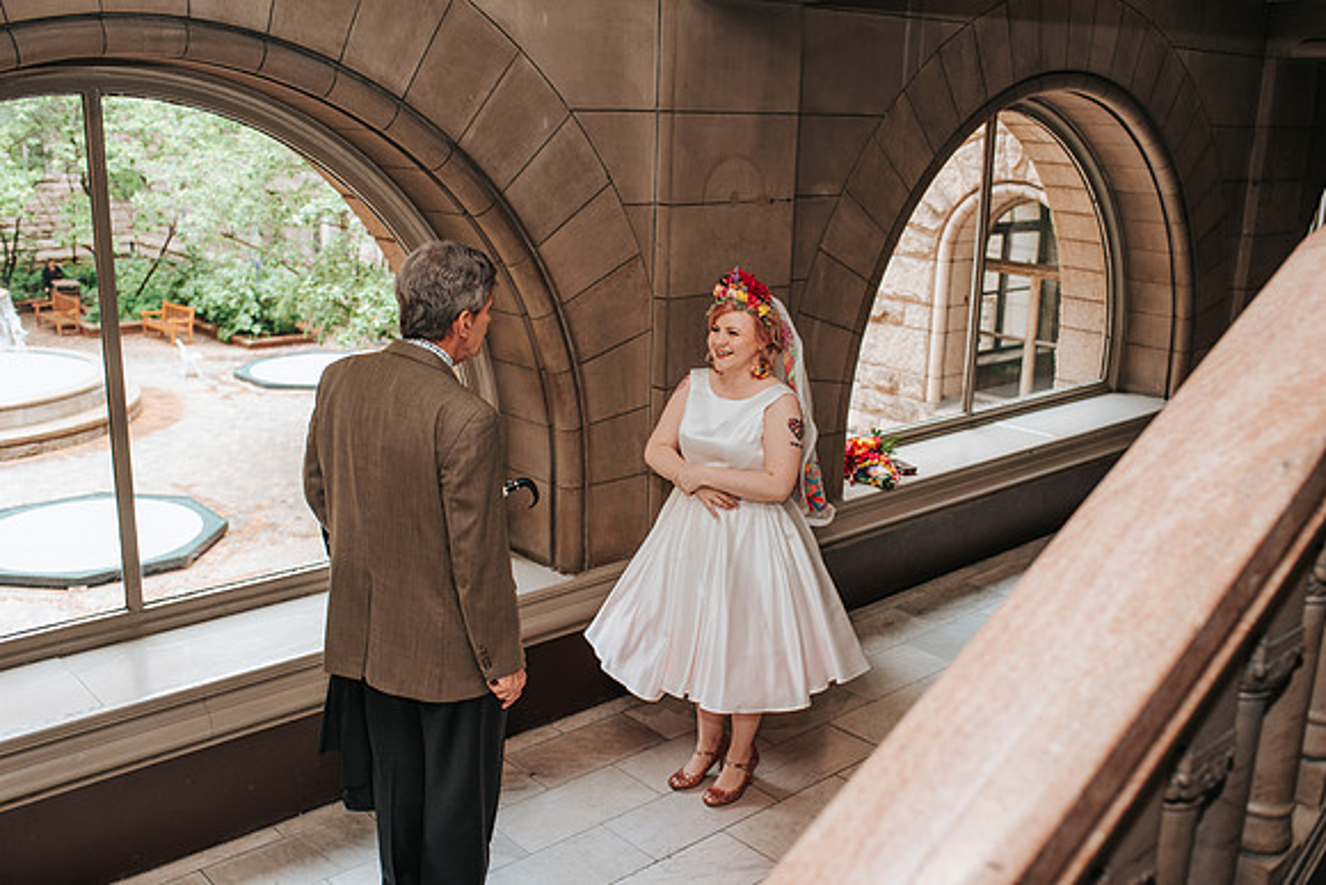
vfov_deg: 37.9
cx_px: 663
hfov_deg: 54.4
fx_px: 1289
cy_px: 442
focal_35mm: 35
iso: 800
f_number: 4
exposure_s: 1/160
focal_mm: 35
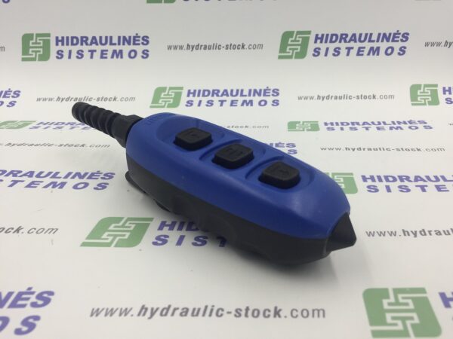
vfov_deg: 48.2
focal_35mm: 29
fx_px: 380
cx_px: 226
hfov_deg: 61.7
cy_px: 170
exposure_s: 1/344
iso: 32
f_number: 2.2
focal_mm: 4.15
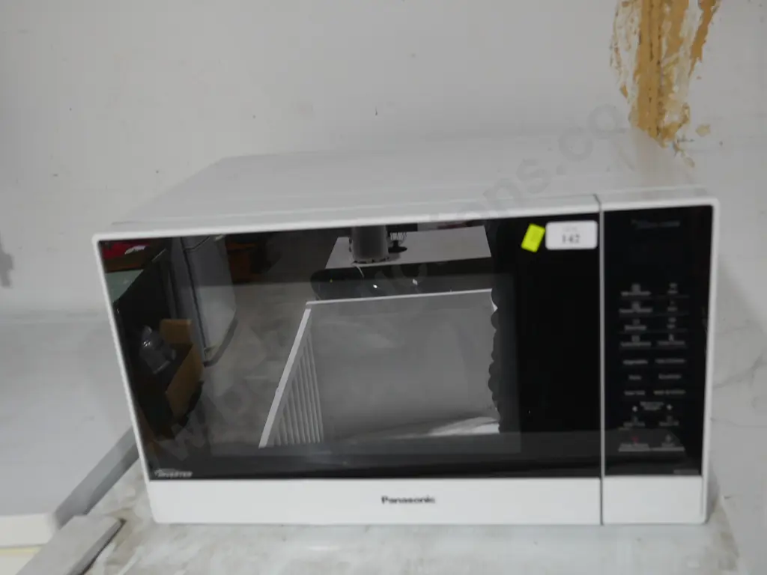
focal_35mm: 36
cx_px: 384
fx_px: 798
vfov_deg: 39.7
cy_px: 288
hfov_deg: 51.4
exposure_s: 1/60
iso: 640
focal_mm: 18
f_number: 4
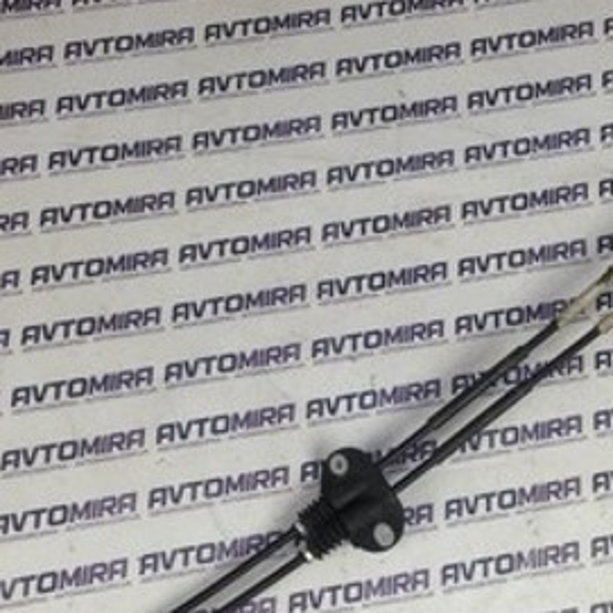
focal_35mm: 69
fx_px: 1382
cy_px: 434
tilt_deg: -71.9
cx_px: 362
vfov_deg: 24.8
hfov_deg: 25.0
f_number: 2.4
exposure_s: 1/60
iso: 64
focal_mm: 4.12
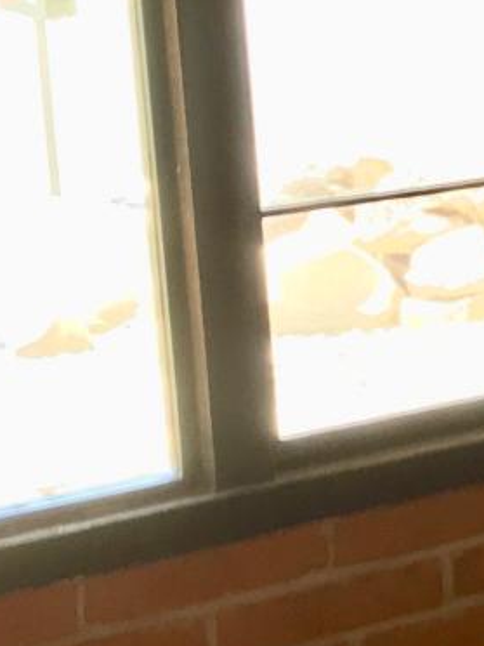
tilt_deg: -10.7
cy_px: 314
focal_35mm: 156
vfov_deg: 12.7
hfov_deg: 8.5
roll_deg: +0.7
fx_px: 2908
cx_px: 1279
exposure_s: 1/30
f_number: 2.2
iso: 32
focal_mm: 4.15
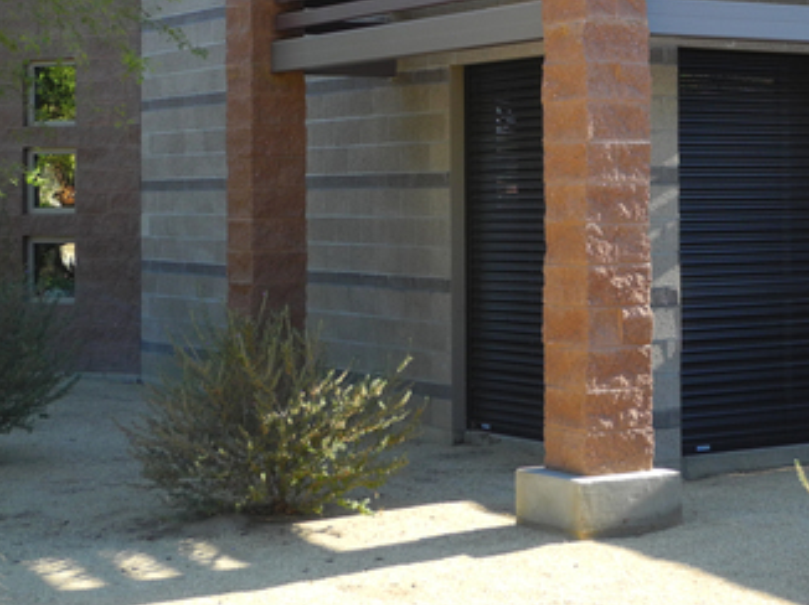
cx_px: 632
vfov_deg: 17.2
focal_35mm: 85
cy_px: 128
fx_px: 1985
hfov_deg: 22.8
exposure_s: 1/275
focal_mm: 9.7
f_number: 3.2
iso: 100
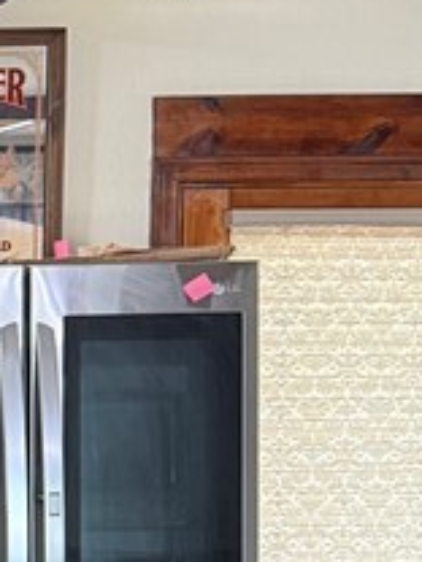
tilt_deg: -3.6
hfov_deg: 10.9
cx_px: -546
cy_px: 478
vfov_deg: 16.5
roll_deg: -0.3
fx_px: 1918
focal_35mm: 118
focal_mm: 6.76
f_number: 1.78
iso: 320
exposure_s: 1/60
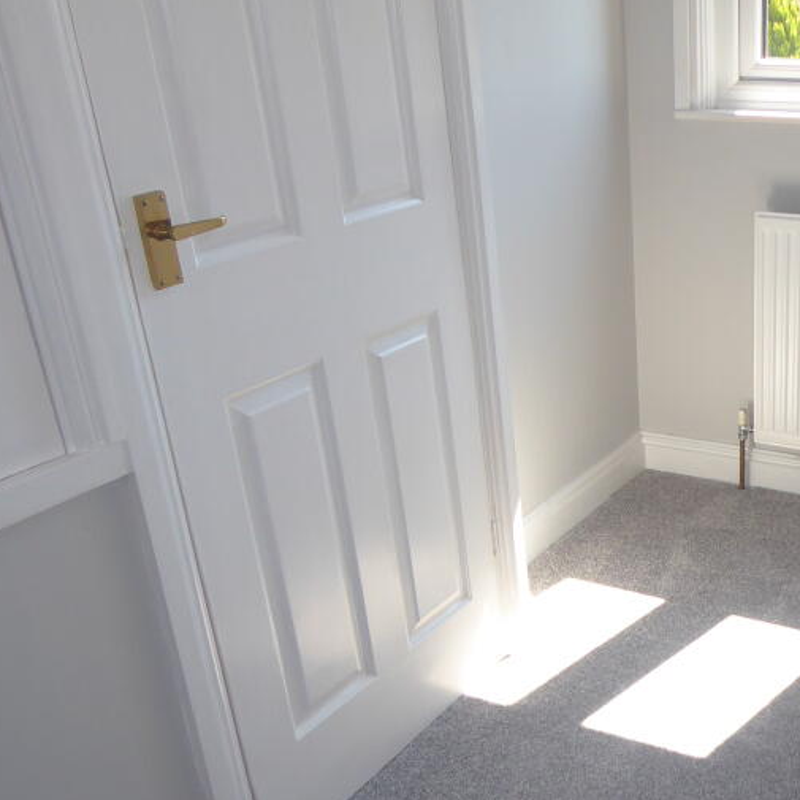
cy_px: 528
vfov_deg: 38.8
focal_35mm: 43
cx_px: 724
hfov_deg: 36.6
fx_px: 1124
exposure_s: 1/60
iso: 100
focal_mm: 4.3
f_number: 3.3
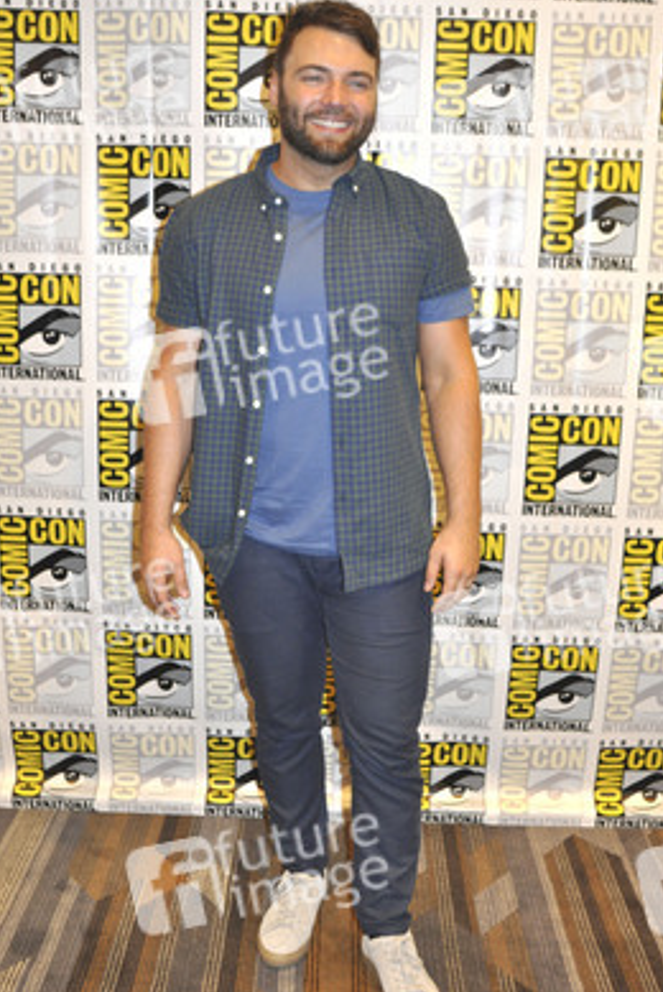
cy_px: 492
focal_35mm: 37
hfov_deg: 36.0
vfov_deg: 51.9
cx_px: 333
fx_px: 1020
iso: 1000
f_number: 4.5
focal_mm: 24
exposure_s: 1/60
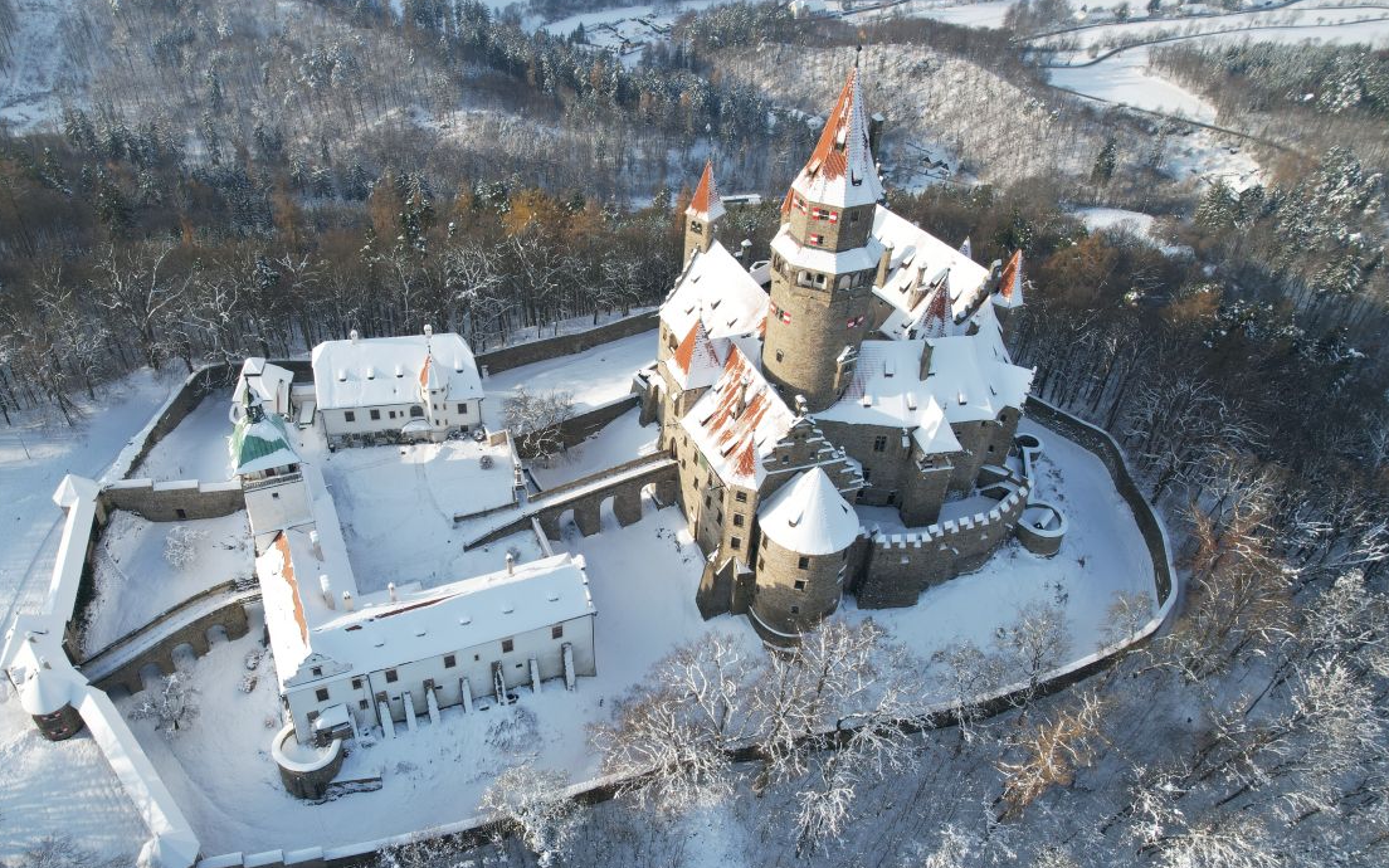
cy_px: 482
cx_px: 615
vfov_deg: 47.5
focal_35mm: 26
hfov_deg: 70.2
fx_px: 984
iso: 200
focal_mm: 8.38
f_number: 2.8
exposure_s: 1/1500
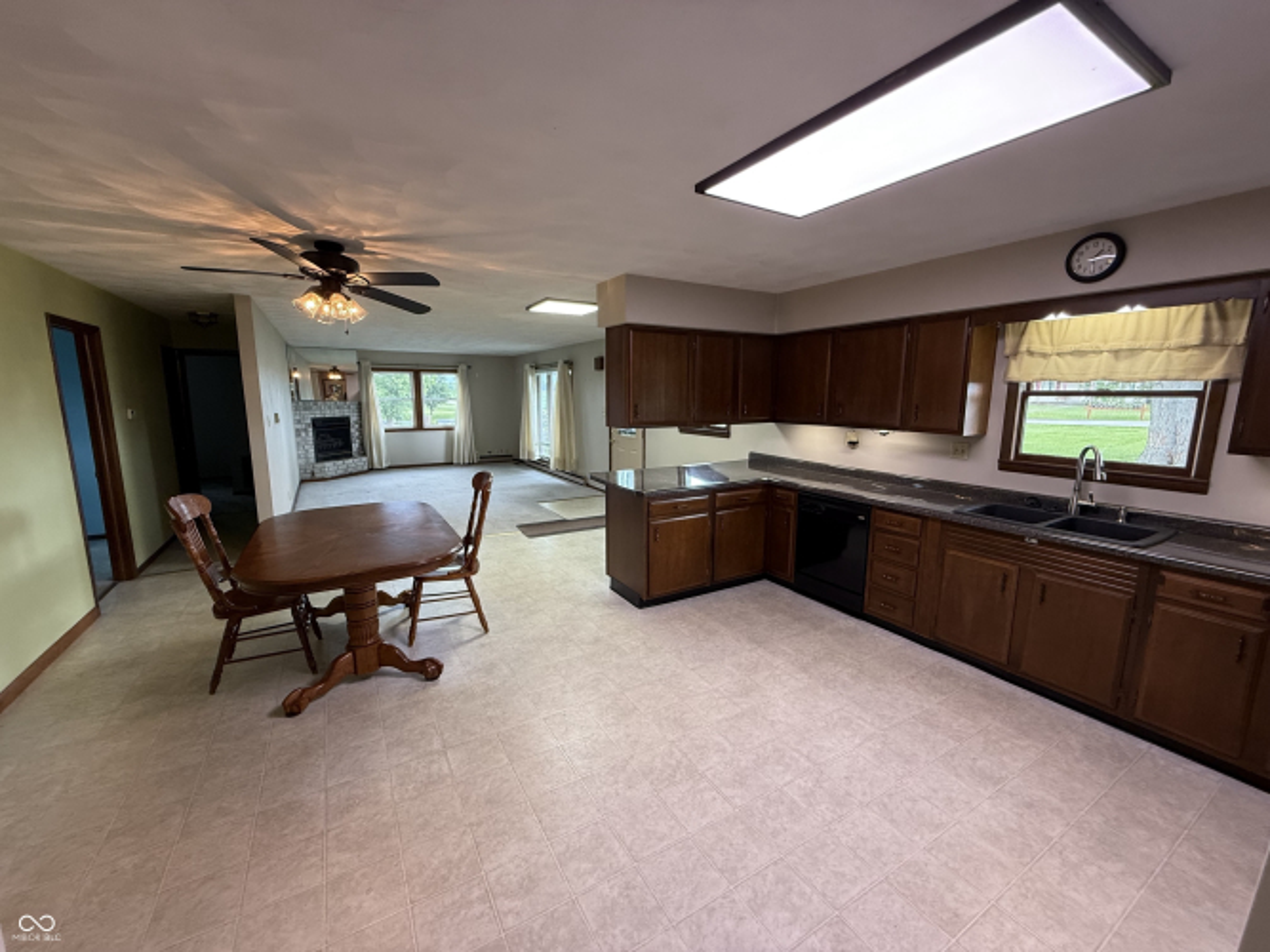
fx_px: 514
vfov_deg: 85.7
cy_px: 476
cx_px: 635
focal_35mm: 14
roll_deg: -0.5
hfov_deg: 102.1
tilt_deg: -9.0
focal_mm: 2.22
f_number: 2.2
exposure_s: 1/60
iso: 200
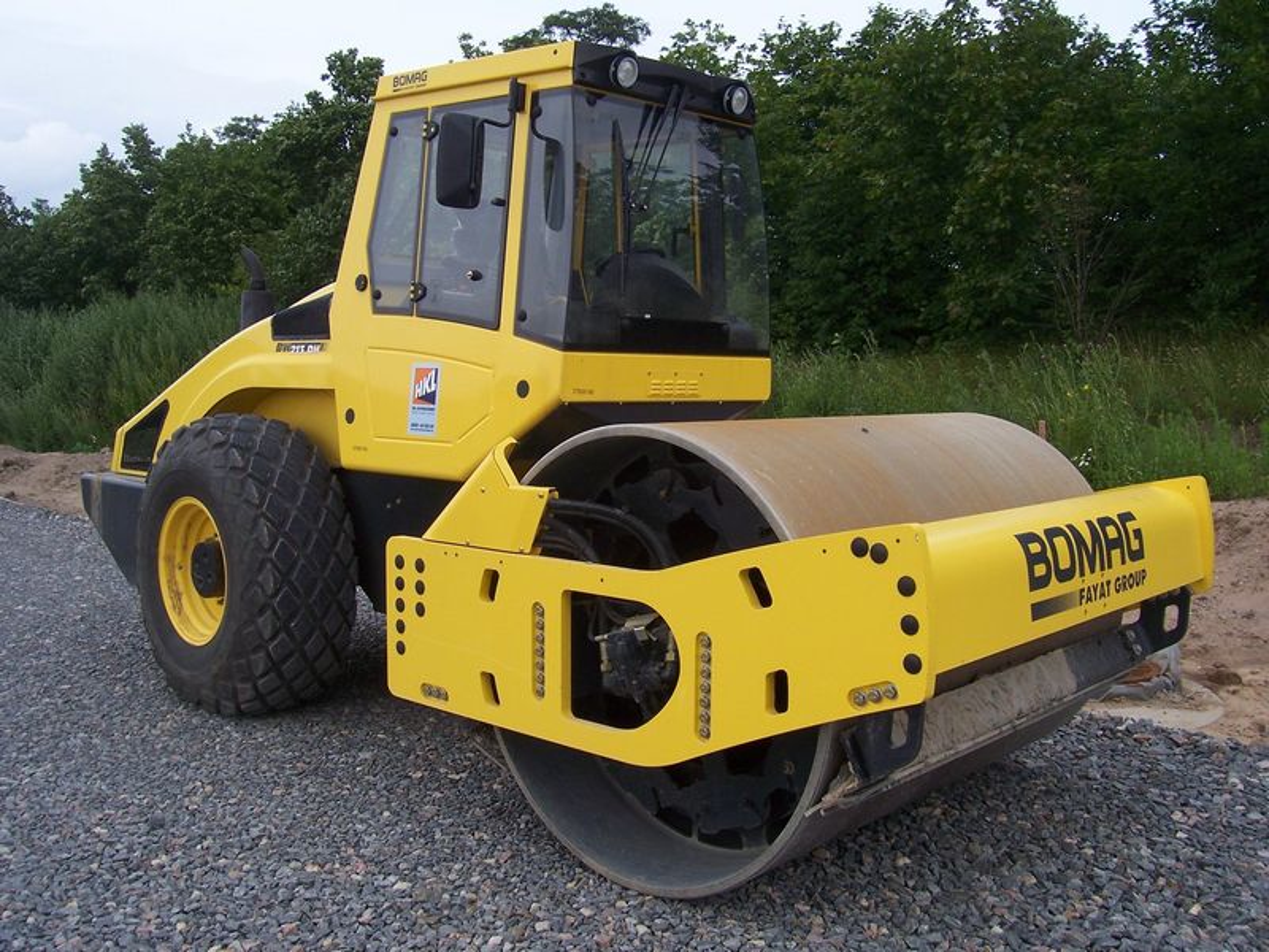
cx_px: 634
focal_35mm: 34
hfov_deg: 54.0
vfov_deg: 41.8
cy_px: 476
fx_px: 1246
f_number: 5.6
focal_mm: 5.6
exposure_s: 1/350
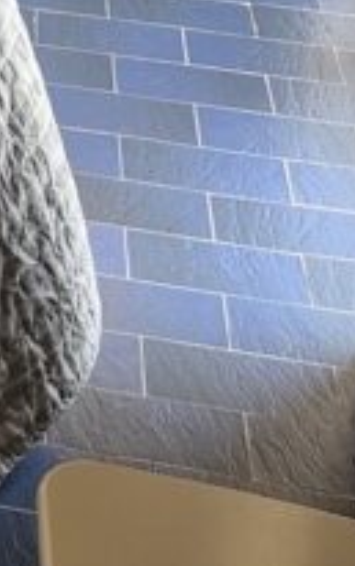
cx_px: -512
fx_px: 1870
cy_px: -536
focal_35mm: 121
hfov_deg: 9.6
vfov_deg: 14.5
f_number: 1.4
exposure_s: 1/100
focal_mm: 6.5
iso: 25
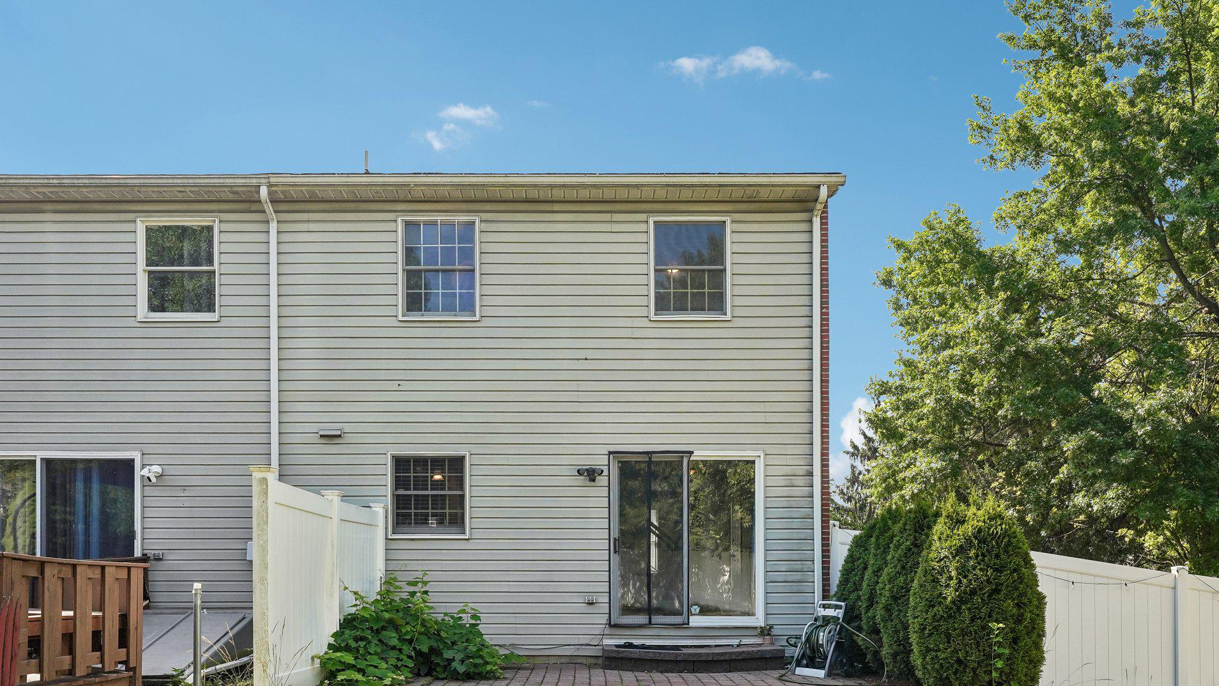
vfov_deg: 42.6
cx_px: 579
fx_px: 873
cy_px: 427
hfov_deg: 69.8
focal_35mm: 27
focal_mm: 24
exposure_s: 1/640
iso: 500
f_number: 8
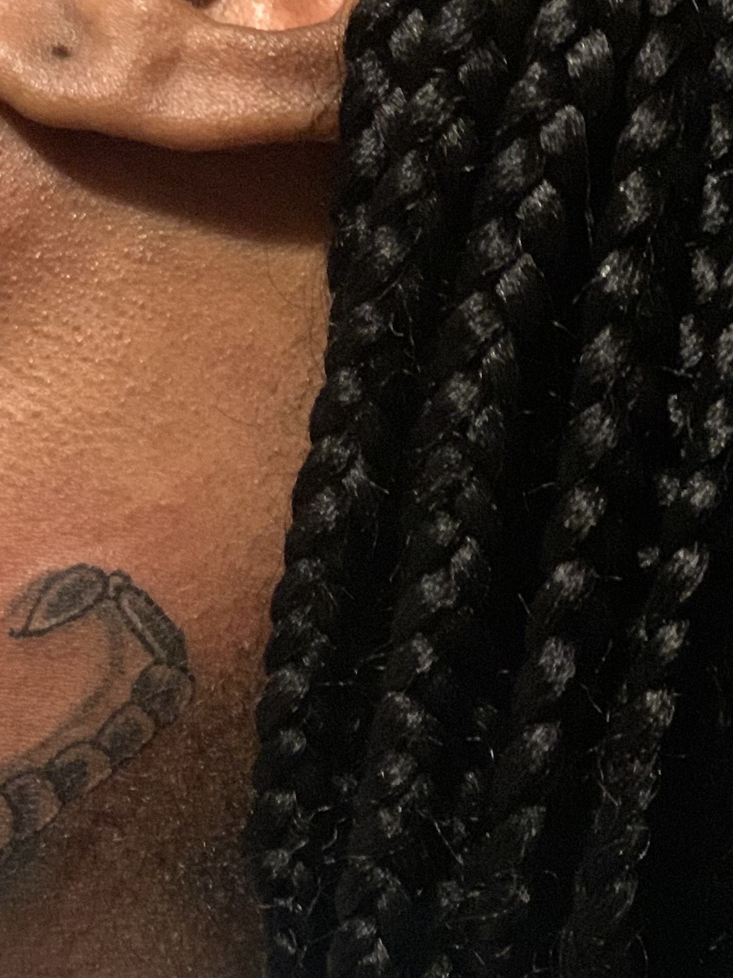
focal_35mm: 111
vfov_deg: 17.7
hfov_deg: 13.2
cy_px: 511
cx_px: -13
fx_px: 3134
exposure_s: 1/30
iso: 500
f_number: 2.4
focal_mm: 6
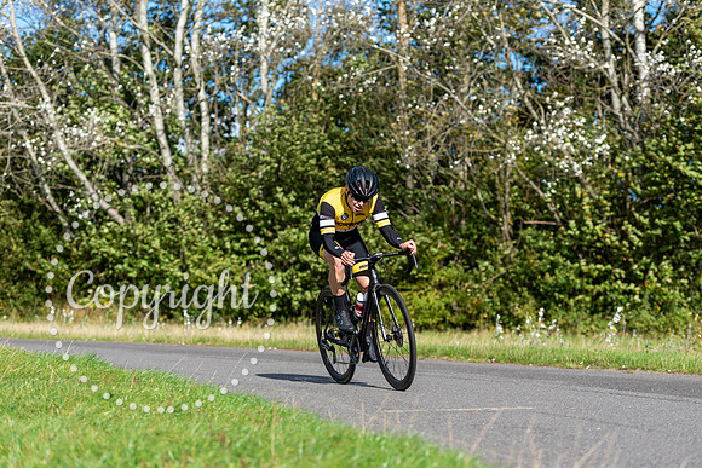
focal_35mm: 86
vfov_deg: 15.9
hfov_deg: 23.6
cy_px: 234
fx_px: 1677
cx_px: 351
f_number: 3.2
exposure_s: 1/2000
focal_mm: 86
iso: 160
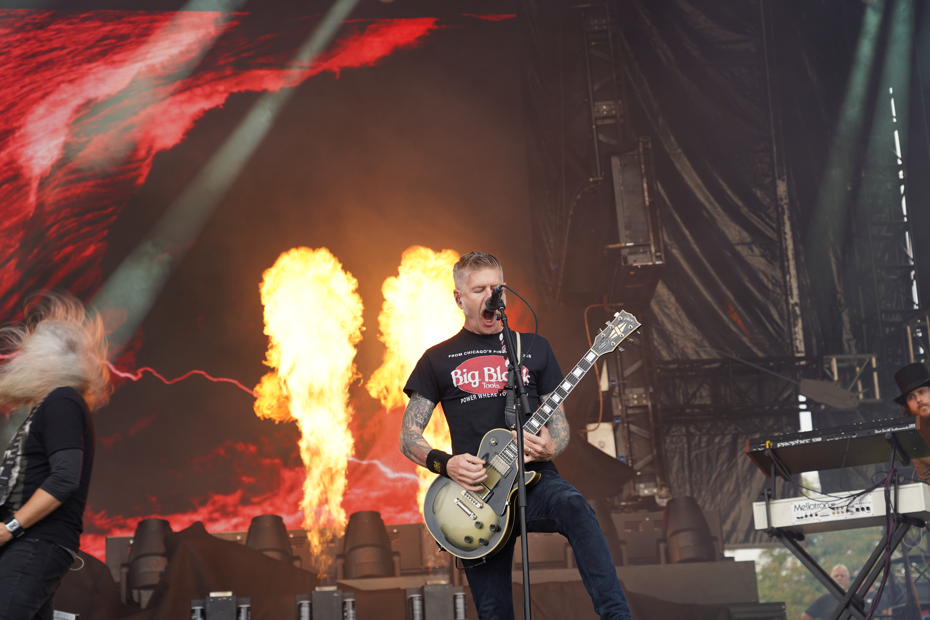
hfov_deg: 31.0
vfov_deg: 20.9
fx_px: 1679
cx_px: 465
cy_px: 310
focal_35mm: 65
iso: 100
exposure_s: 1/125
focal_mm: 65
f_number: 5
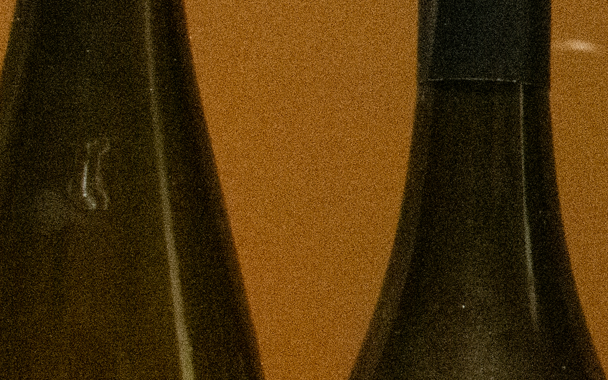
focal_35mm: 154
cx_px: 1017
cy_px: 404
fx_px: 2552
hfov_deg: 12.6
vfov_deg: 8.5
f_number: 5
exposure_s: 1/100
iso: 16000
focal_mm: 24
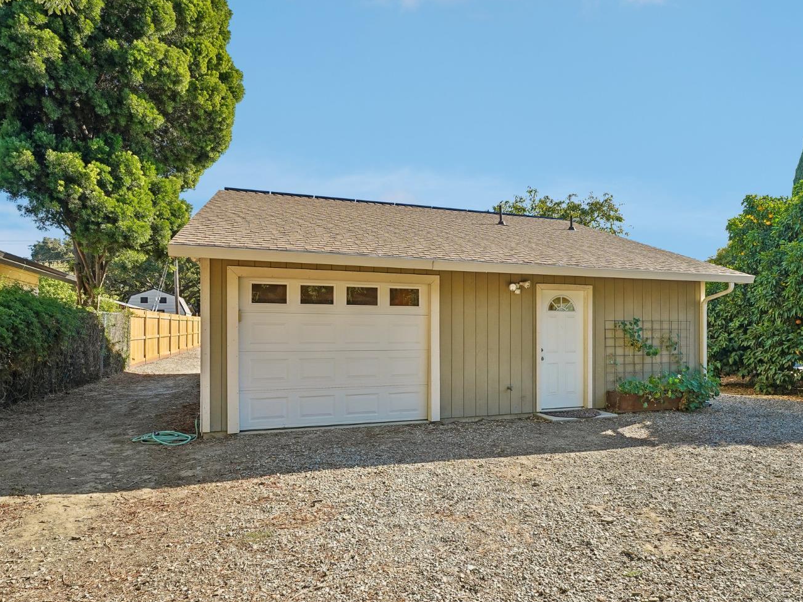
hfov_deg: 80.3
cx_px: 443
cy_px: 307
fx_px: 474
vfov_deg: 64.8
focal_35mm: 20
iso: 640
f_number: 9
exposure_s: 1/200
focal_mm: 18.4
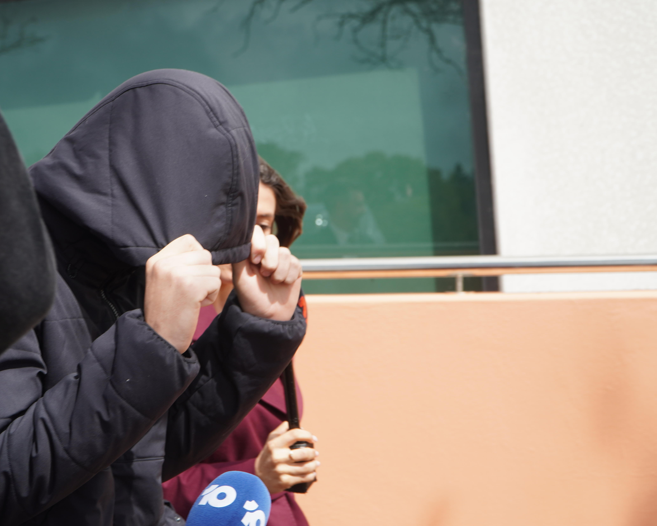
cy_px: 263
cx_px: 290
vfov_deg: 19.7
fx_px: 1517
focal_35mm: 78
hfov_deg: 24.4
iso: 100
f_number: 5.6
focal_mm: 46
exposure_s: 1/320
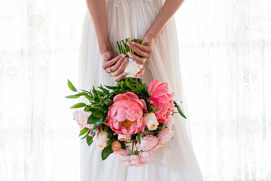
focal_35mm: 52
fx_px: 392
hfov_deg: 38.2
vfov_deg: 26.0
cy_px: 90
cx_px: 136
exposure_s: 1/60
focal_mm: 35
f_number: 1.8
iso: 320
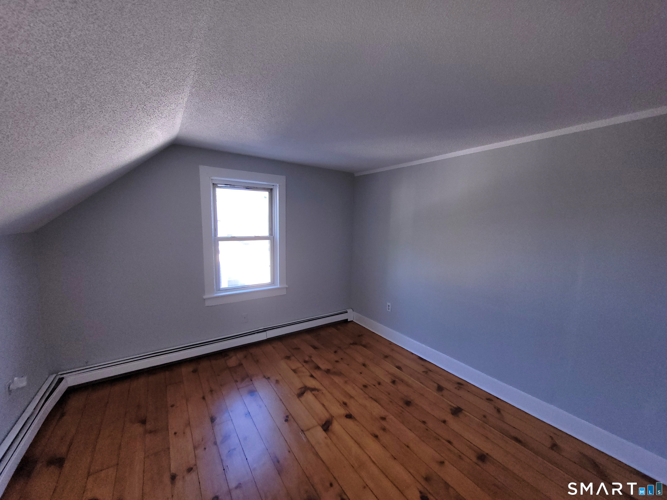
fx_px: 250
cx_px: 334
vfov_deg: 89.9
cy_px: 250
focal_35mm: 13
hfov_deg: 106.2
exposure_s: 1/60.2
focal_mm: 1.74
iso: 64
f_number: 2.2
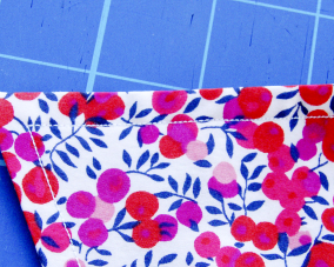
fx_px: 939
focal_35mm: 95
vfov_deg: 16.2
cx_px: 153
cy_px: 149
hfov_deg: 20.2
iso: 1600
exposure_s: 1/200
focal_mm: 32
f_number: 8
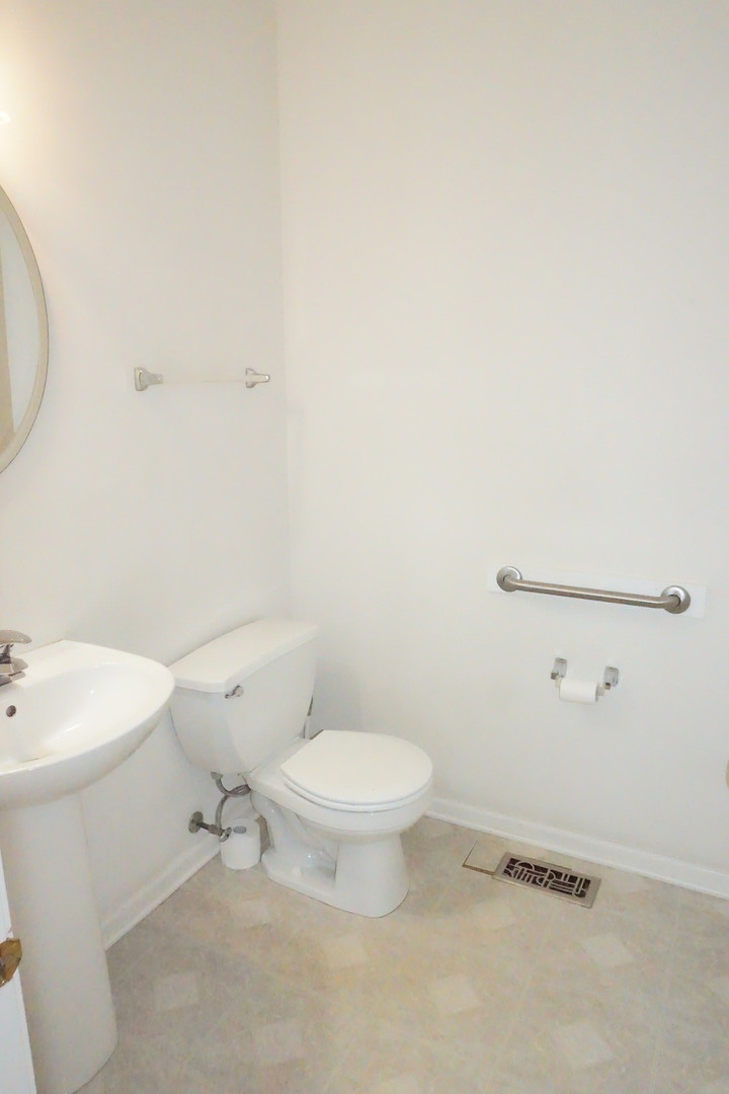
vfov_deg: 73.7
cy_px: 547
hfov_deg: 53.1
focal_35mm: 24
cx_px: 364
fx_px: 729
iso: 25600
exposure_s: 1/160
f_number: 16
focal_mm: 16
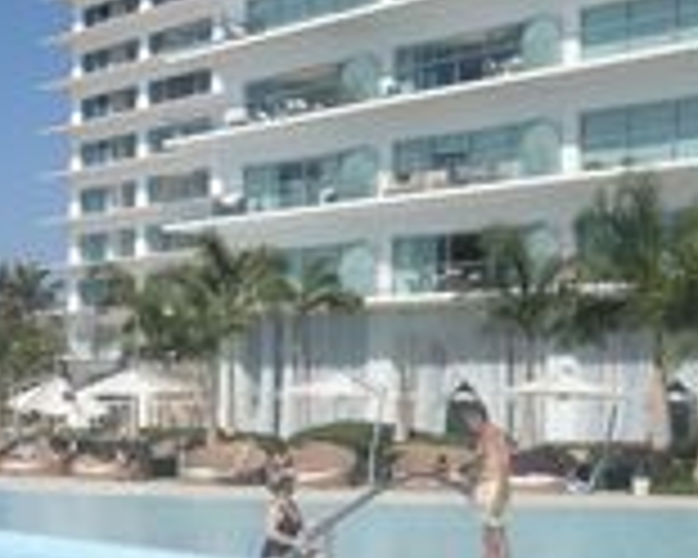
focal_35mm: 81
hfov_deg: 23.5
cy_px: 468
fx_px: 1673
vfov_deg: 18.7
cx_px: 266
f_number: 6.8
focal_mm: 7.5
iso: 64
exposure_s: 1/293
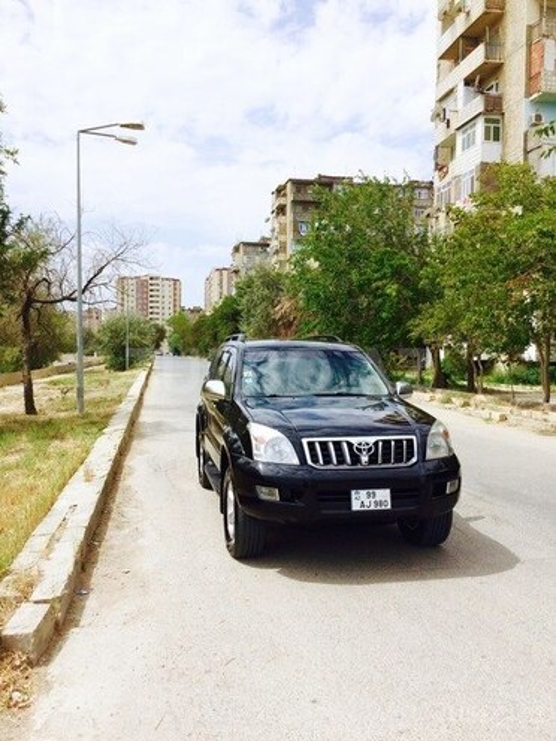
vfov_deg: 61.7
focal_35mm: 29
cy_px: 370
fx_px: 621
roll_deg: +0.8
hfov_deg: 48.2
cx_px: 278
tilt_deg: -4.5
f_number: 2.2
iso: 32
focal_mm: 4.15
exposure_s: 1/4115
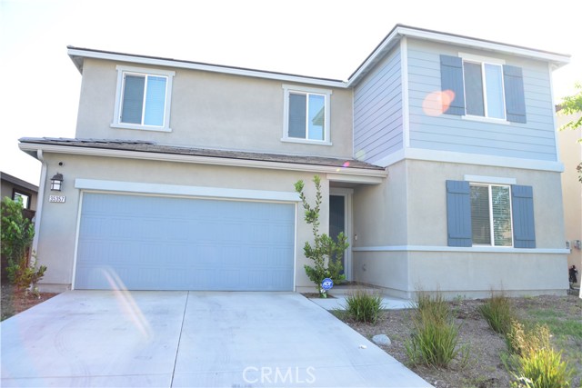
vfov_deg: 53.2
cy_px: 194
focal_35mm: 24
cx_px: 291
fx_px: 388
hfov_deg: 73.7
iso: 200
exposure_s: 1/60
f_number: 9
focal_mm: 24
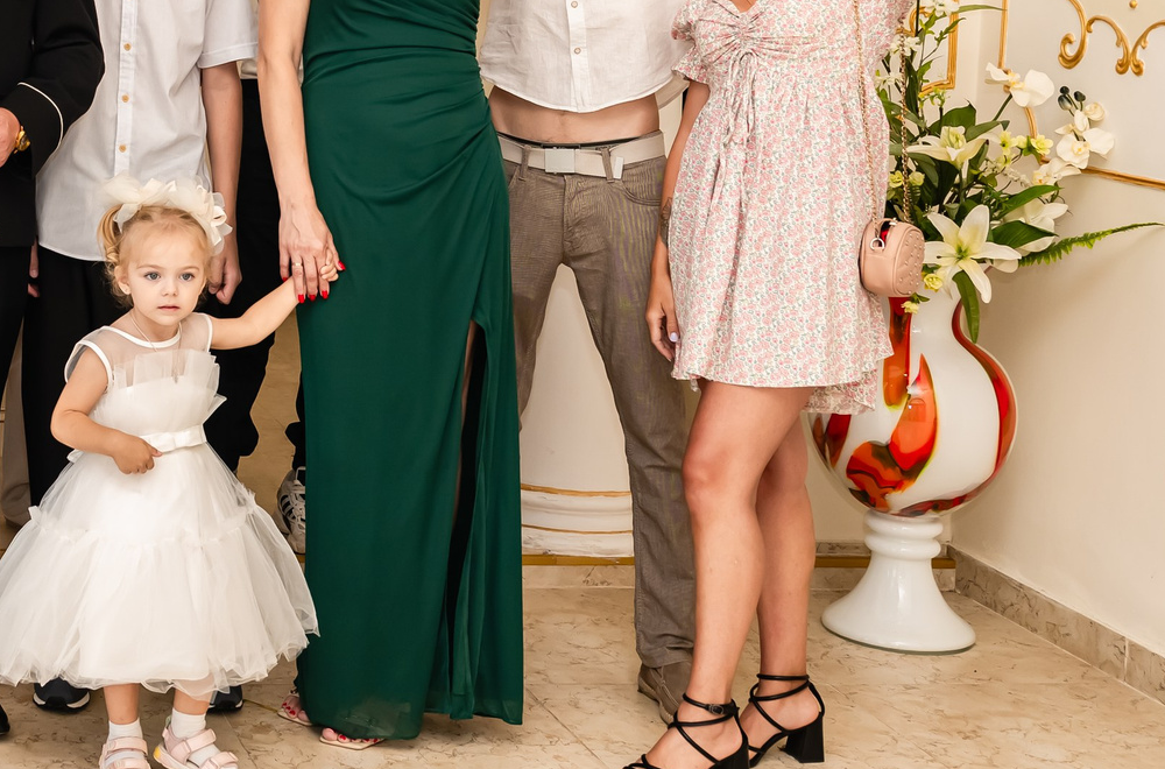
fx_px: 2258
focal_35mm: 70
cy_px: 15
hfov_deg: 27.0
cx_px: -44
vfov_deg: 18.8
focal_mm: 24.5
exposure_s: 1/250
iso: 500
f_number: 3.5
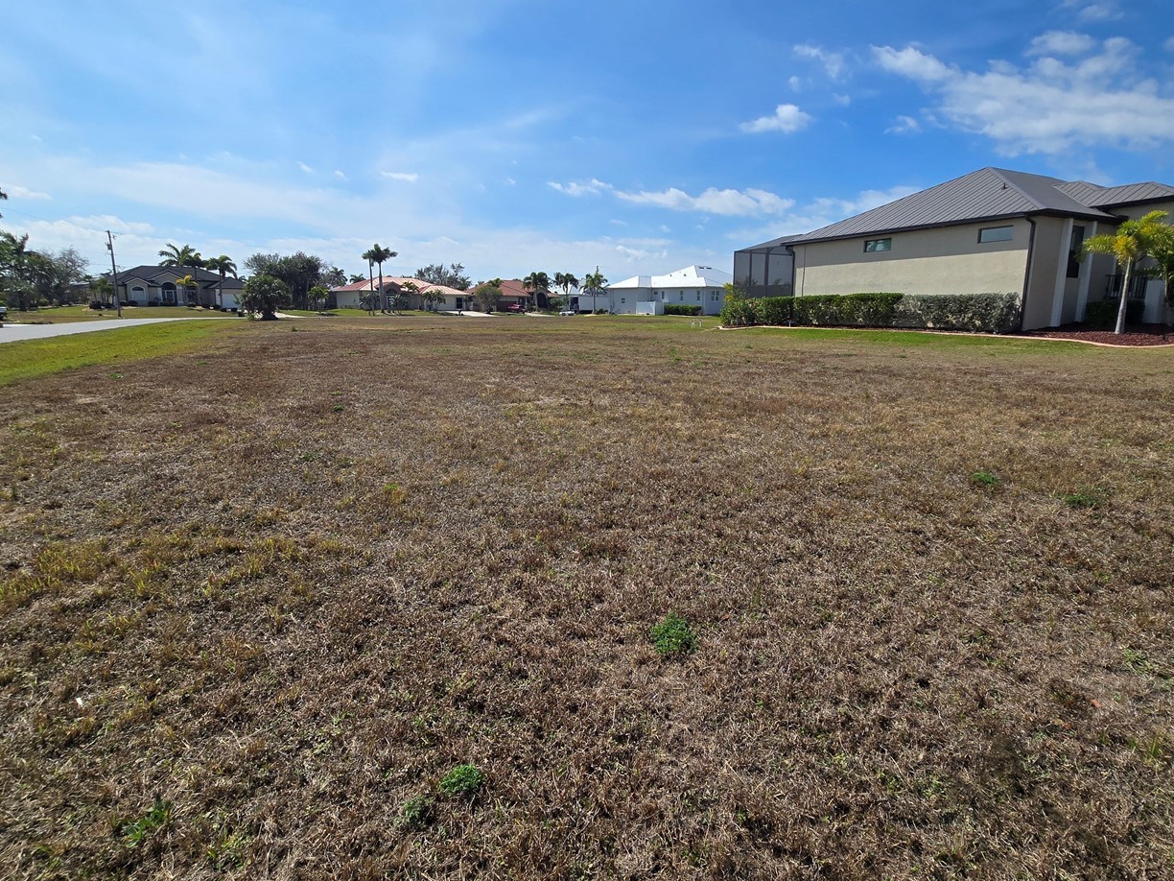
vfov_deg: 74.6
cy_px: 412
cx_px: 606
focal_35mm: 17
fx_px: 577
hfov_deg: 91.0
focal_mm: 2.2
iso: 50
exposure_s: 1/3677
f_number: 2.2
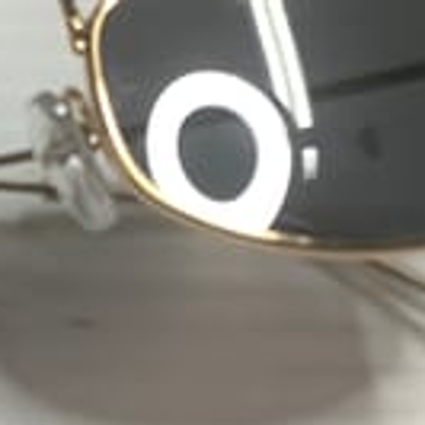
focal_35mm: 103
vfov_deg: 16.9
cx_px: -38
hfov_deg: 16.4
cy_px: 190
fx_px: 1431
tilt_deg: -55.9
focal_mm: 3.3
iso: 64
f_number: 2.4
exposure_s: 1/50
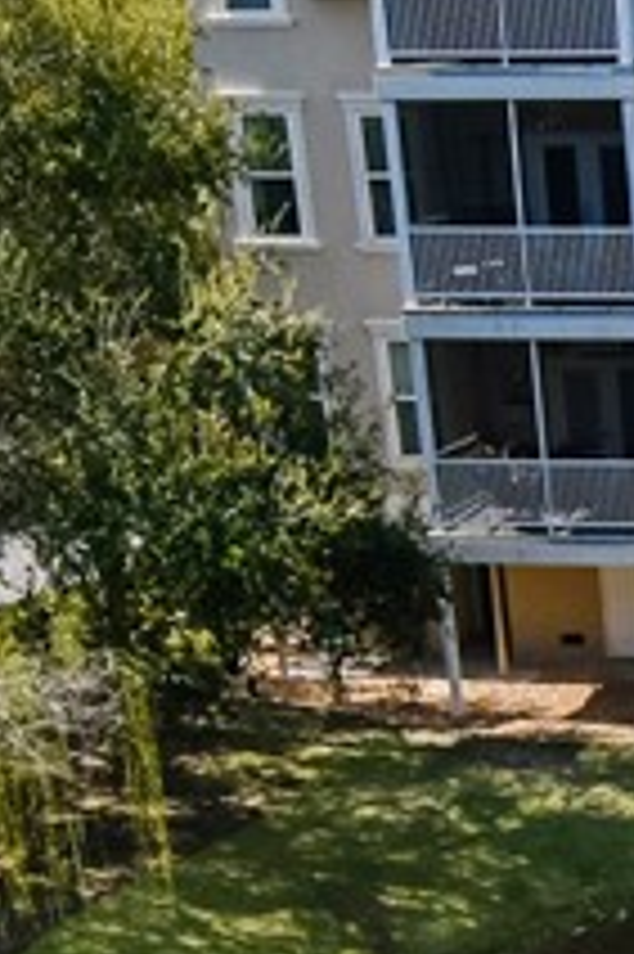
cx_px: 1502
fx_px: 2237
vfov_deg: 23.5
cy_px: 828
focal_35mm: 85
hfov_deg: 12.7
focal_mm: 11
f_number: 8
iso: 400
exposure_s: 1/500
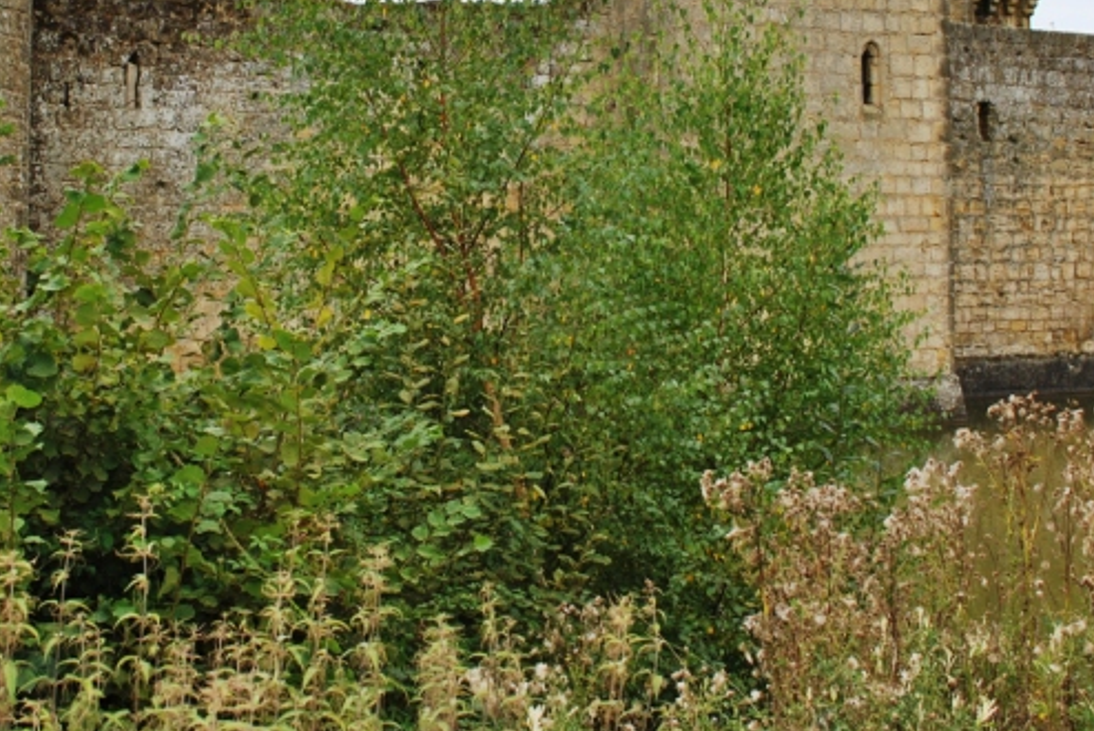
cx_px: 463
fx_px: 1703
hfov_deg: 35.5
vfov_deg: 23.5
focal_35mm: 56
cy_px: 63
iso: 100
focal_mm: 18
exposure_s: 1/200
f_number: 5.6
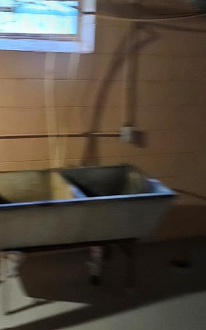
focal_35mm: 47
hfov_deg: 26.8
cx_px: 36
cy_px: 127
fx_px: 422
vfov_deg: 42.4
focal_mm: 5.4
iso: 500
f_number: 1.8
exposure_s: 1/24
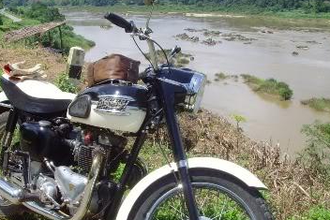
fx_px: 541
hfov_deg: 33.9
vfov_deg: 23.0
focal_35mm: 59
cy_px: 124
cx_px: 144
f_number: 6.3
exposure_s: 1/250
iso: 80
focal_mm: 6.6
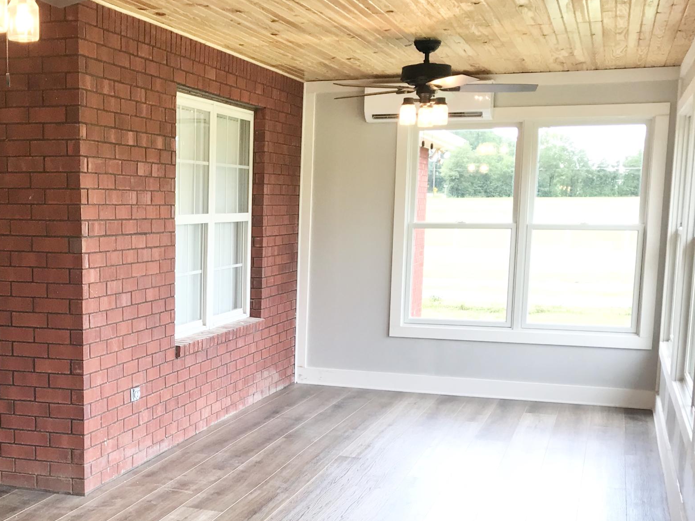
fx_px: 1084
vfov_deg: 26.7
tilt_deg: -10.0
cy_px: 393
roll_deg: +0.0
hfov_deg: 34.6
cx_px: 151
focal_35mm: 54
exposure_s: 1/40
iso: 25
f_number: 1.8
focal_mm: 3.99
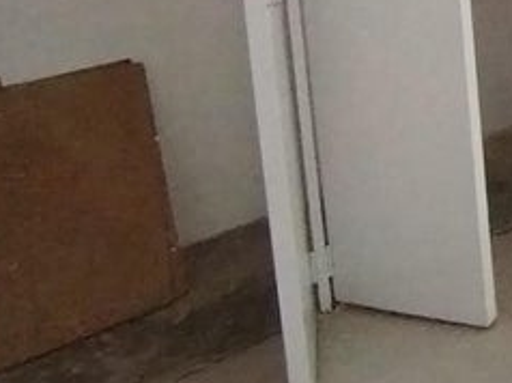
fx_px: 901
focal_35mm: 61
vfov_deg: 21.4
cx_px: 855
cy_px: -133
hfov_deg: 22.7
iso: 210
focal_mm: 1.42
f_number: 2.2
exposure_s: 1/60
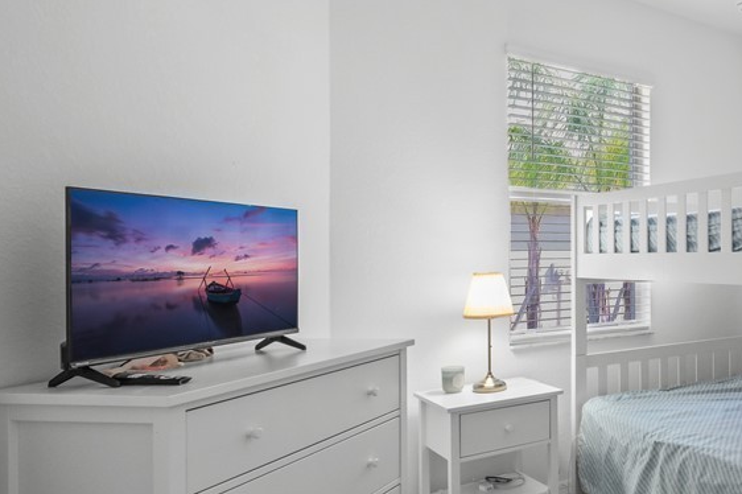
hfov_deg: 53.9
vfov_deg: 44.9
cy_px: 255
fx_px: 597
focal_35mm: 29
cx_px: 693
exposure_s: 1/10
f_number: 8
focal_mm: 10
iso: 640
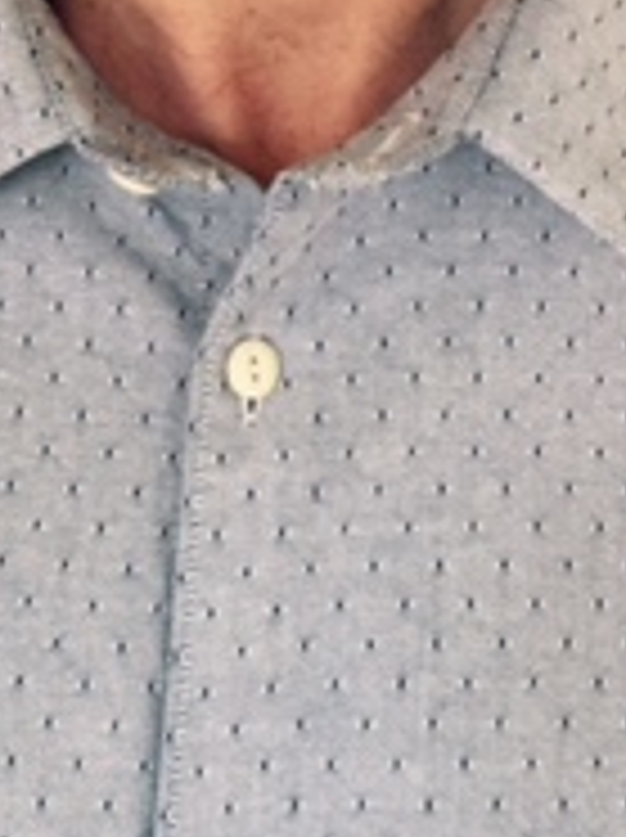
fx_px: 2417
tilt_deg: -9.6
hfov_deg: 14.8
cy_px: -382
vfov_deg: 17.8
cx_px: 257
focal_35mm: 100
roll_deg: -1.9
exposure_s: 1/15
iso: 64
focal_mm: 4.15
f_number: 2.2
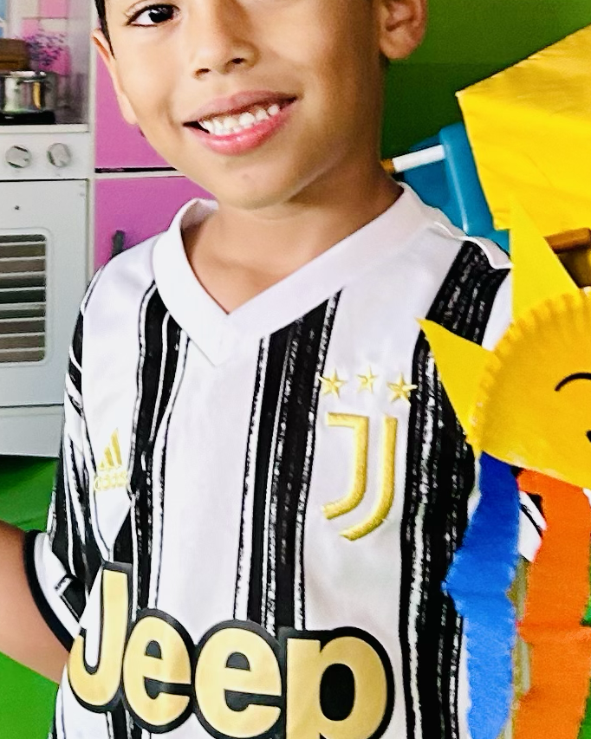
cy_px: -257
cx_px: 233
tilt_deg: -0.2
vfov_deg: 15.2
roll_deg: -0.5
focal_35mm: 120
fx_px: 2625
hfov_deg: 12.8
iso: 125
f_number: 1.5
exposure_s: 1/60
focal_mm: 5.7
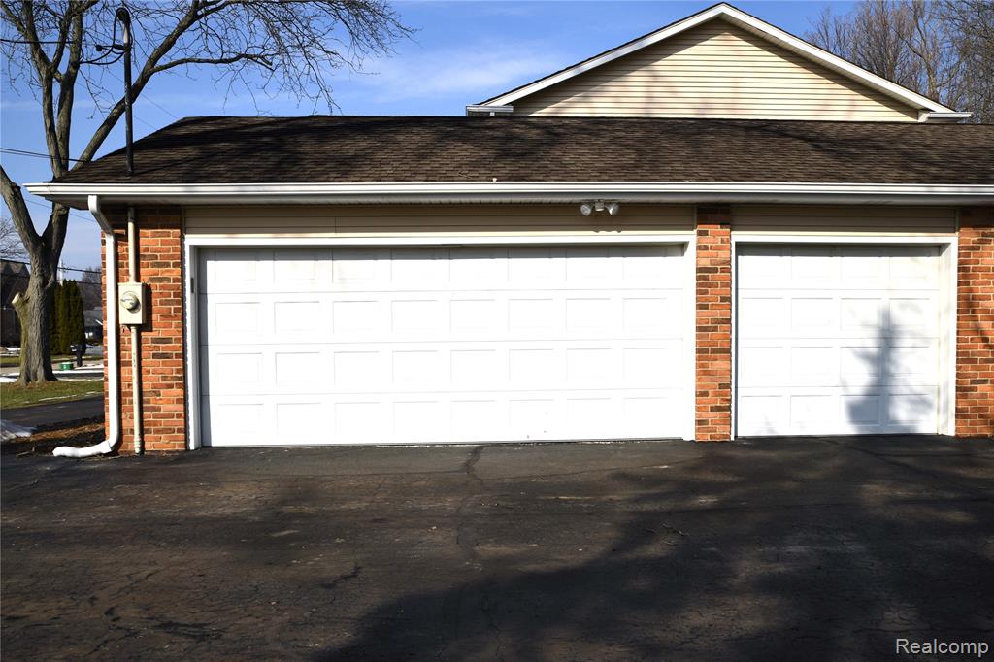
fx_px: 800
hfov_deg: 63.7
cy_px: 331
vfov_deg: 44.9
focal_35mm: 29
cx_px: 497
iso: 64
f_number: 10
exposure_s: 1/160
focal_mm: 29
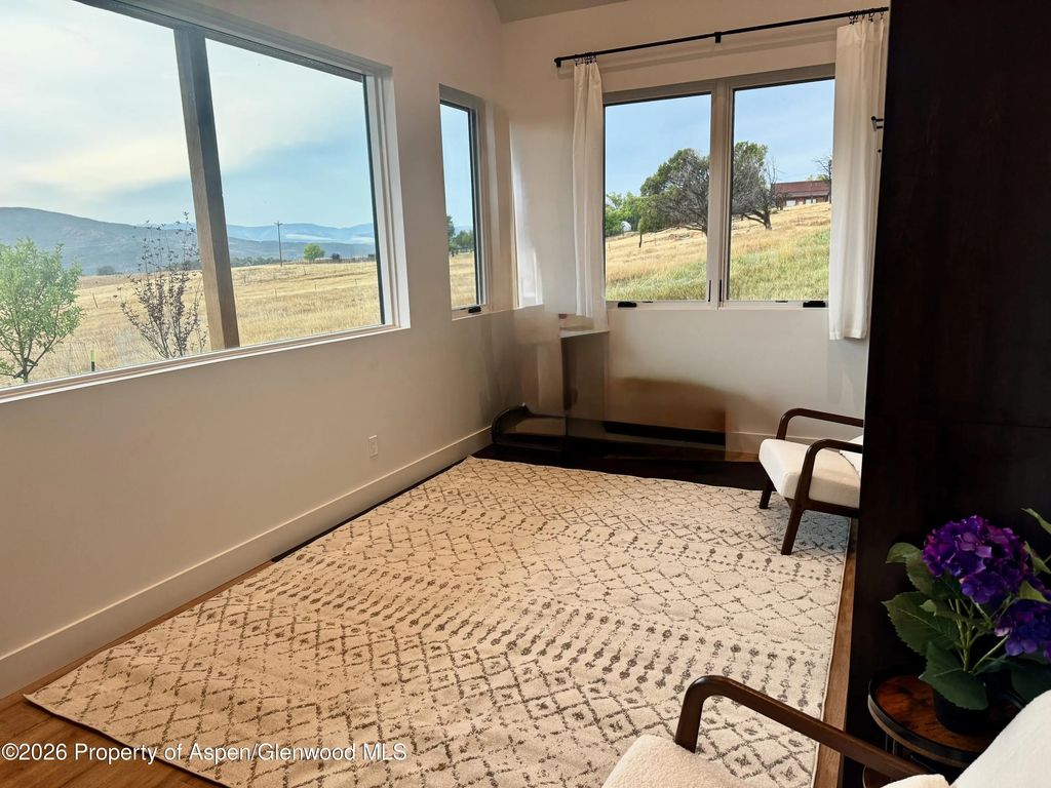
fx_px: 729
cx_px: 526
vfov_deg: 56.8
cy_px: 394
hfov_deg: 71.6
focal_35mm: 24
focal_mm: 6.76
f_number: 1.78
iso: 125
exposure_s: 1/120
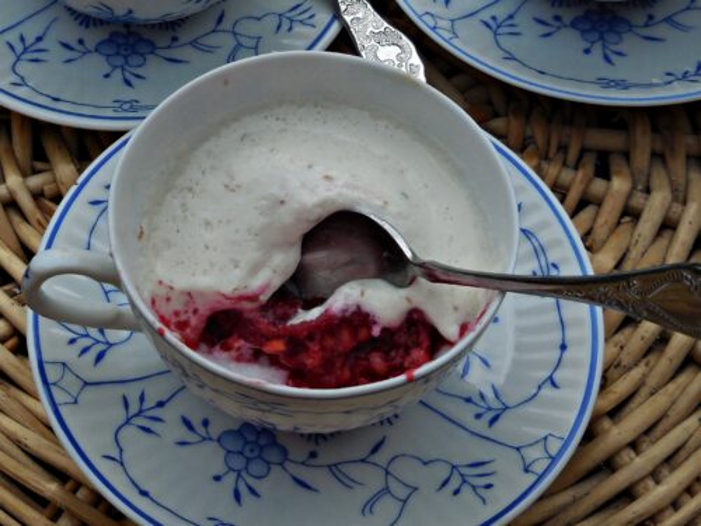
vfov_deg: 32.2
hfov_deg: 42.1
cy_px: 263
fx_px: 911
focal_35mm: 45
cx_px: 350
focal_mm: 8.1
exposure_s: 1/800
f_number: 4.2
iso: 125
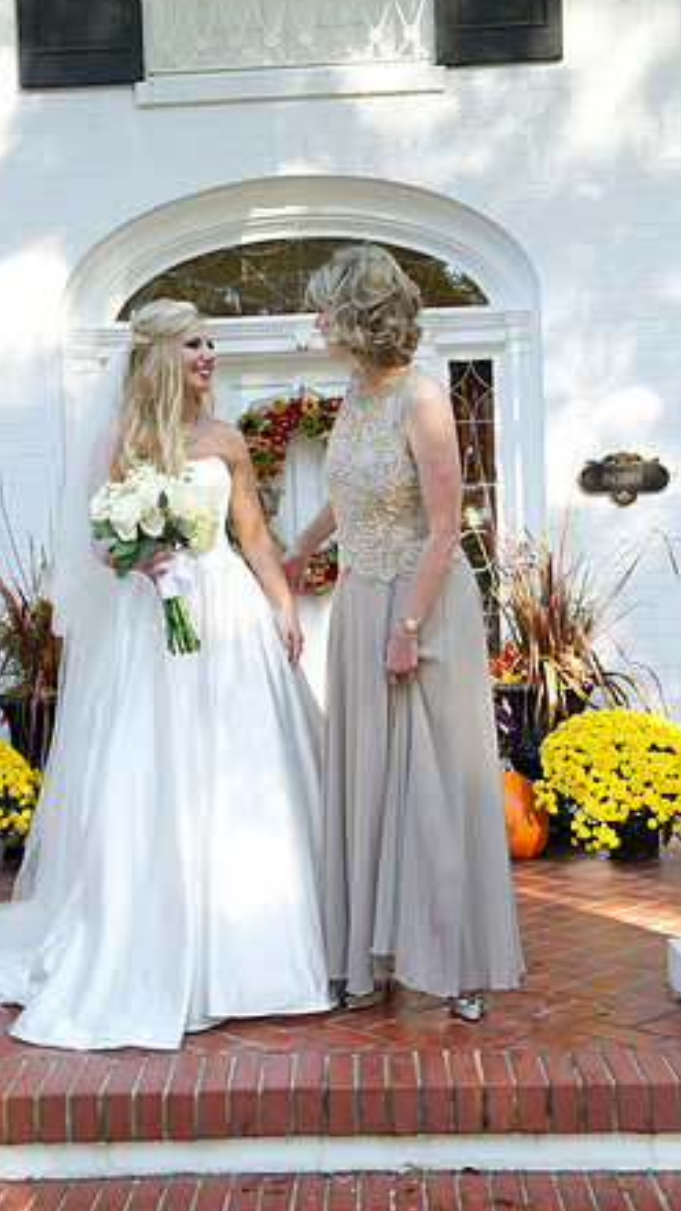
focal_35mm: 47
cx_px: 301
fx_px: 1509
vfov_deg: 43.7
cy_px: 599
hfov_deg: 25.4
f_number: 5.6
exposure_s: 1/160
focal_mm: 44
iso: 500
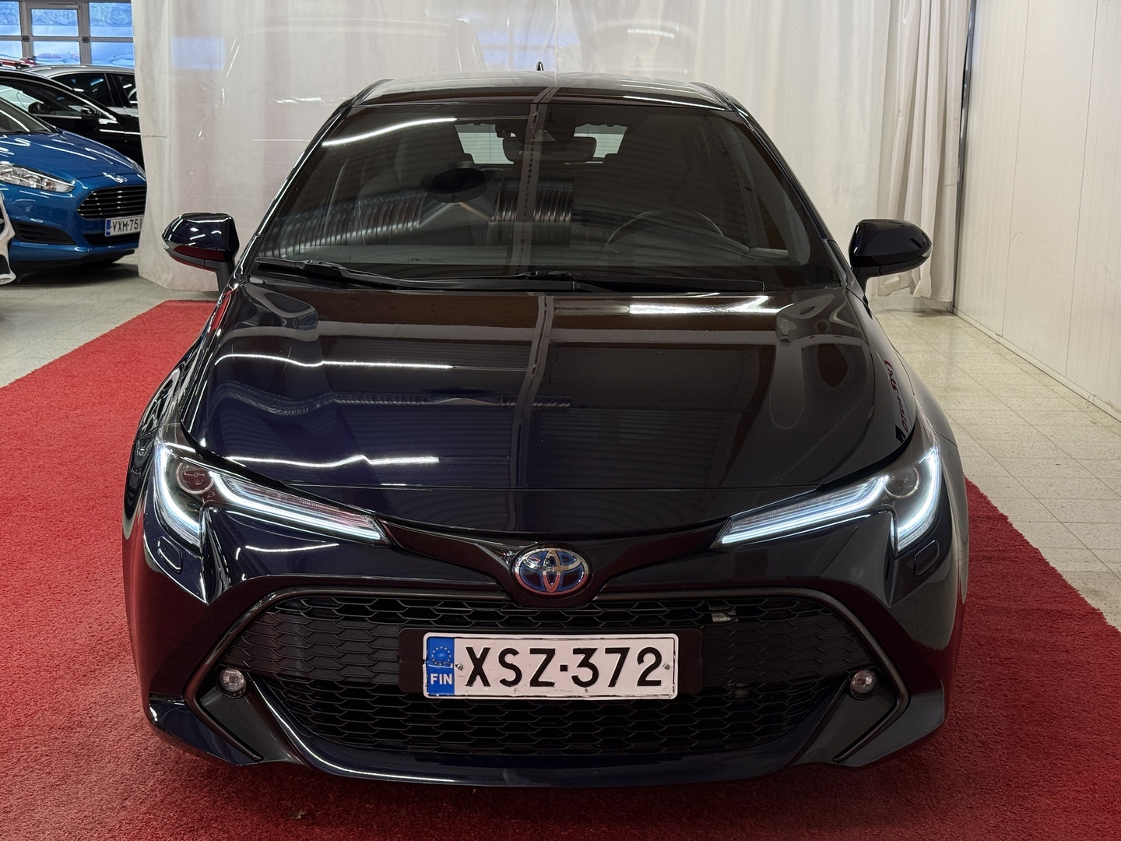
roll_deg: -0.5
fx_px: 1554
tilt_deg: -11.8
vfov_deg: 30.3
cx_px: 560
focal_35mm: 48
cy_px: 420
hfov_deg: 39.7
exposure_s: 1/121
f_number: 1.78
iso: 125
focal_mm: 6.76
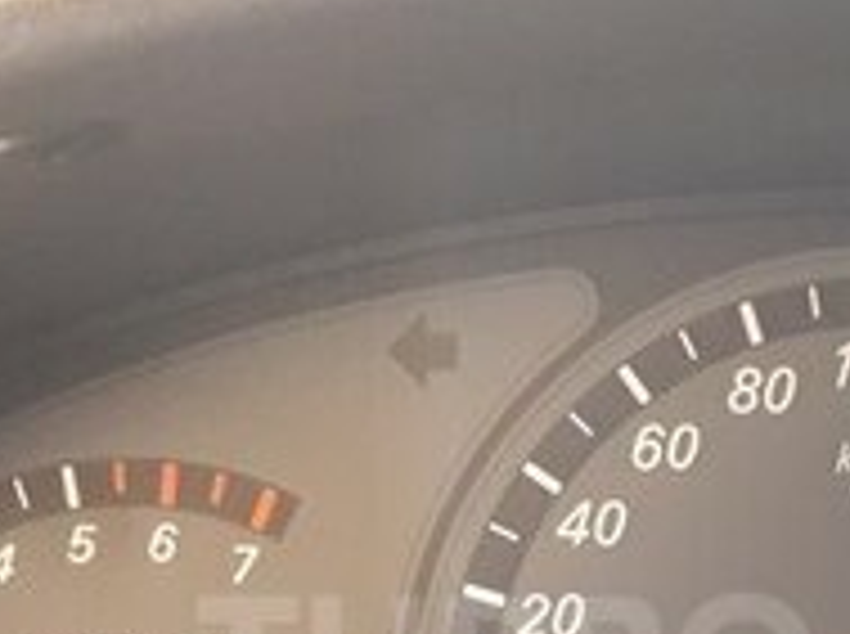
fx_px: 2402
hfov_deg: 19.9
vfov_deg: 14.7
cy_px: 663
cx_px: 657
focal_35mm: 98
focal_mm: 3.7
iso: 250
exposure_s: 1/17
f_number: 1.9
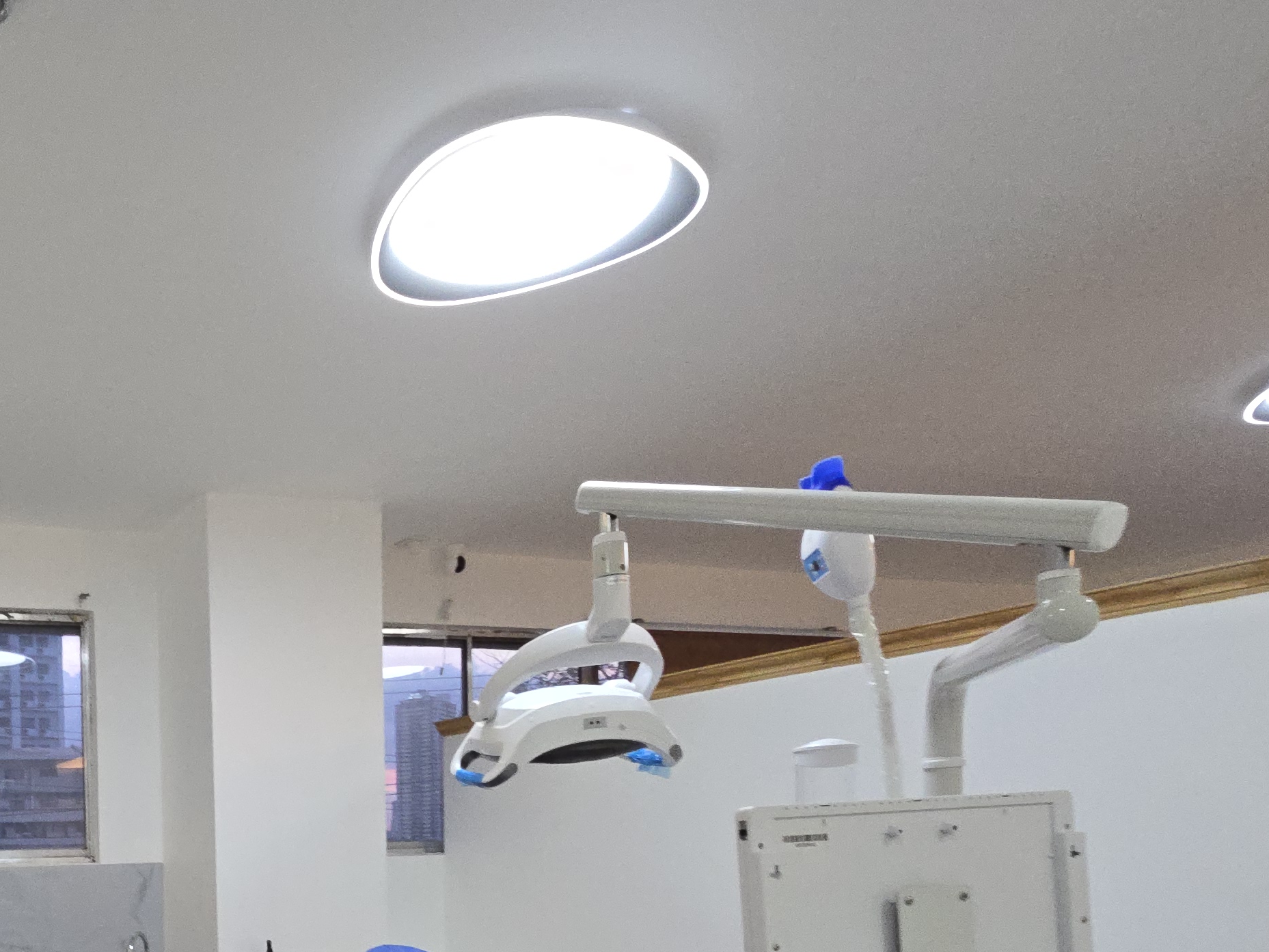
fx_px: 1027
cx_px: 85
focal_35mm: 28
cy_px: 894
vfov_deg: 44.3
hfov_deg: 53.8
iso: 160
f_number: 2.2
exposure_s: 1/60
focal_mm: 2.2
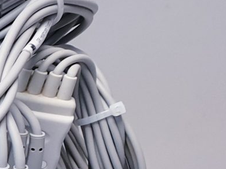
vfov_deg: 8.4
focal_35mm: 171
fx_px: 1117
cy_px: 303
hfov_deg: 9.4
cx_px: -430
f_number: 2.4
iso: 64
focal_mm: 4.3
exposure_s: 1/50
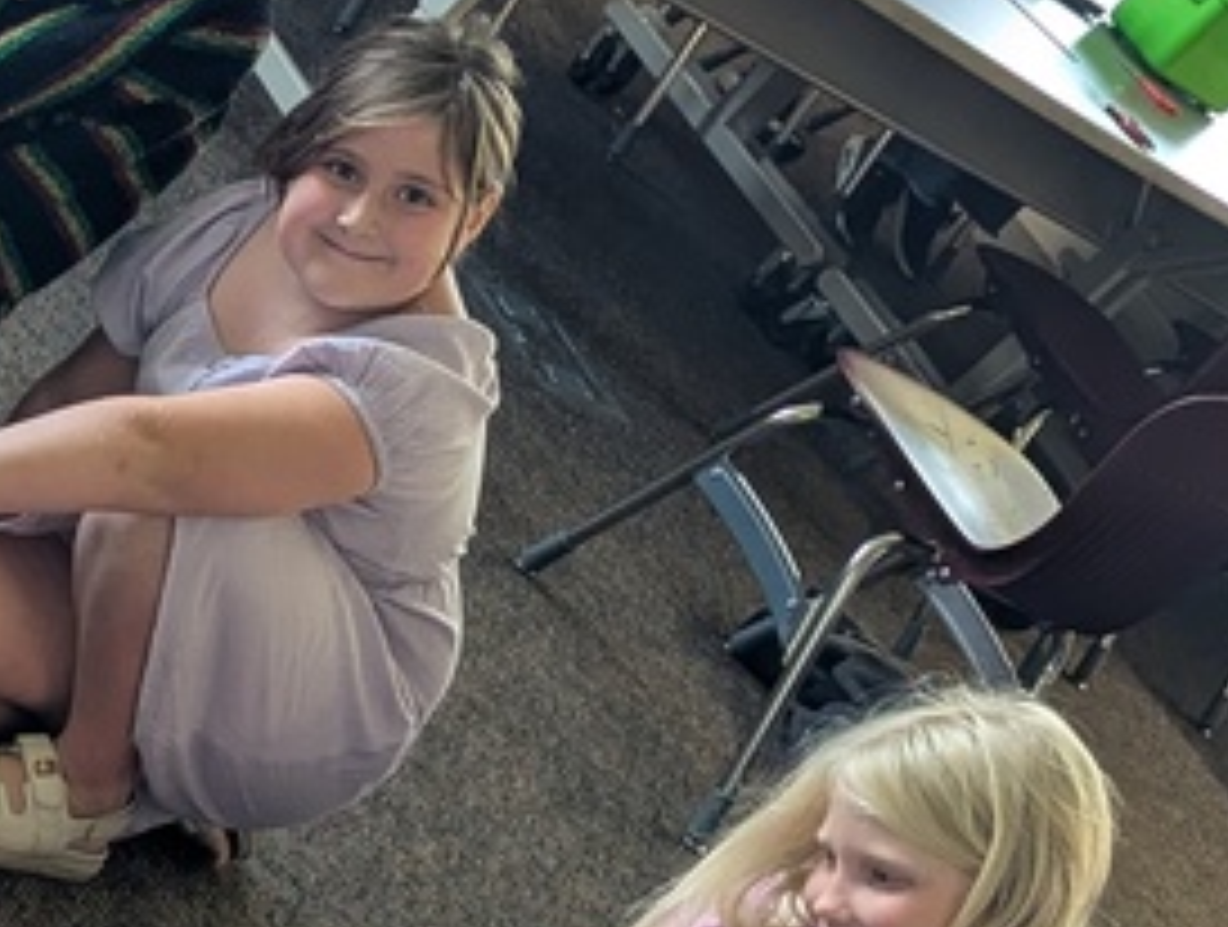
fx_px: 3200
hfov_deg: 19.8
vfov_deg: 16.0
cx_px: -400
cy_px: 1055
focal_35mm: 90
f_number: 1.85
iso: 420
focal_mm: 6.81
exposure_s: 1/90
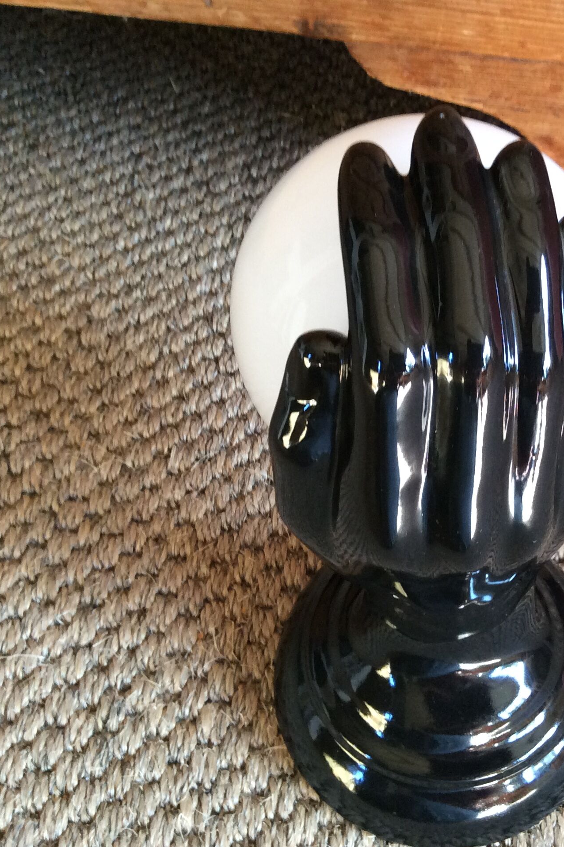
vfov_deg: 43.6
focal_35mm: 45
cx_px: 429
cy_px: 427
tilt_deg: -52.5
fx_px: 1057
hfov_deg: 29.4
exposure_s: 1/25
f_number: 2.4
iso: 100
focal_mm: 3.3
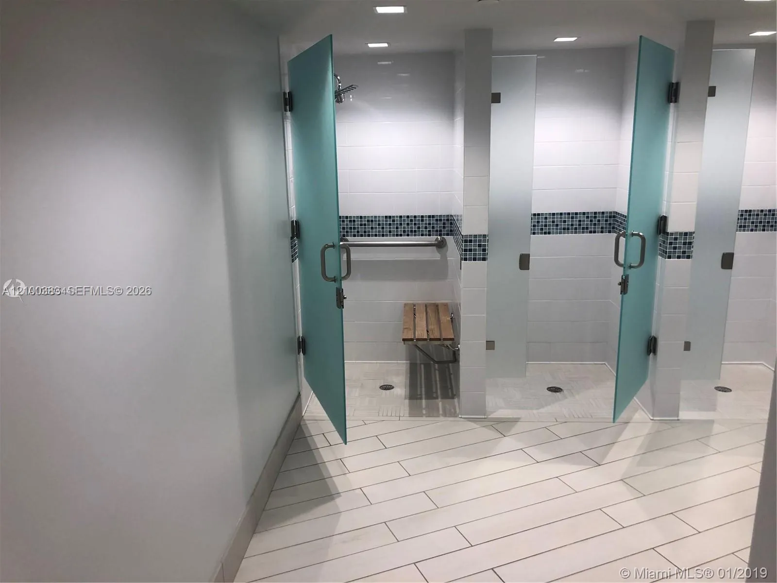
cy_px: 292
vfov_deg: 49.7
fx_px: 628
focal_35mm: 28
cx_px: 388
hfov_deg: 63.4
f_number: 1.8
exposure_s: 1/30
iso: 25
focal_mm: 3.99
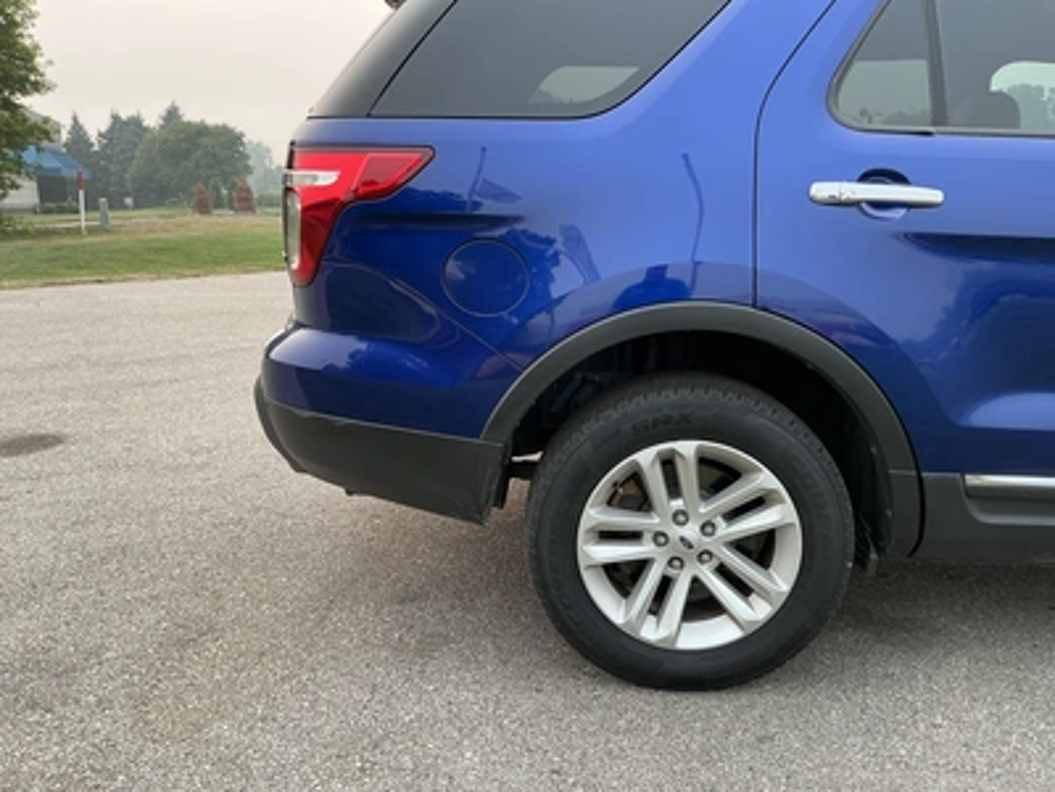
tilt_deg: -11.1
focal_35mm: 28
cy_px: 396
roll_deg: +0.2
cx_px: 528
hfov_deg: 63.4
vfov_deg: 49.7
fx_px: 853
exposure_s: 1/190
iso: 20
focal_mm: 3
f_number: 1.8
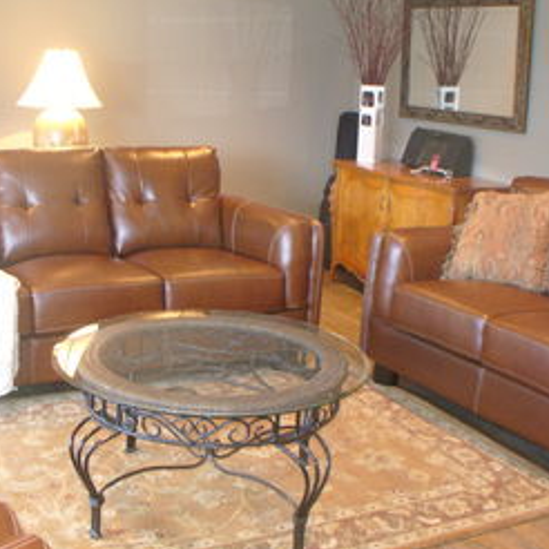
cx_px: 214
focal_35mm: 49
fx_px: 879
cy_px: 248
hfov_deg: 34.5
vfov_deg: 34.7
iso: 300
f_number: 2.8
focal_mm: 6.1
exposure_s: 1/8
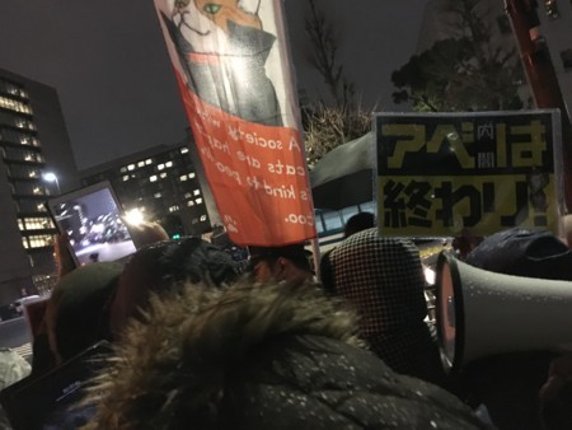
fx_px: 479
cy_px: 215
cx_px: 286
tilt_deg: +8.4
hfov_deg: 61.6
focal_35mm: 29
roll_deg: +14.9
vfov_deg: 48.3
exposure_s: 1/15
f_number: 2.2
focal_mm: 4.15
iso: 320
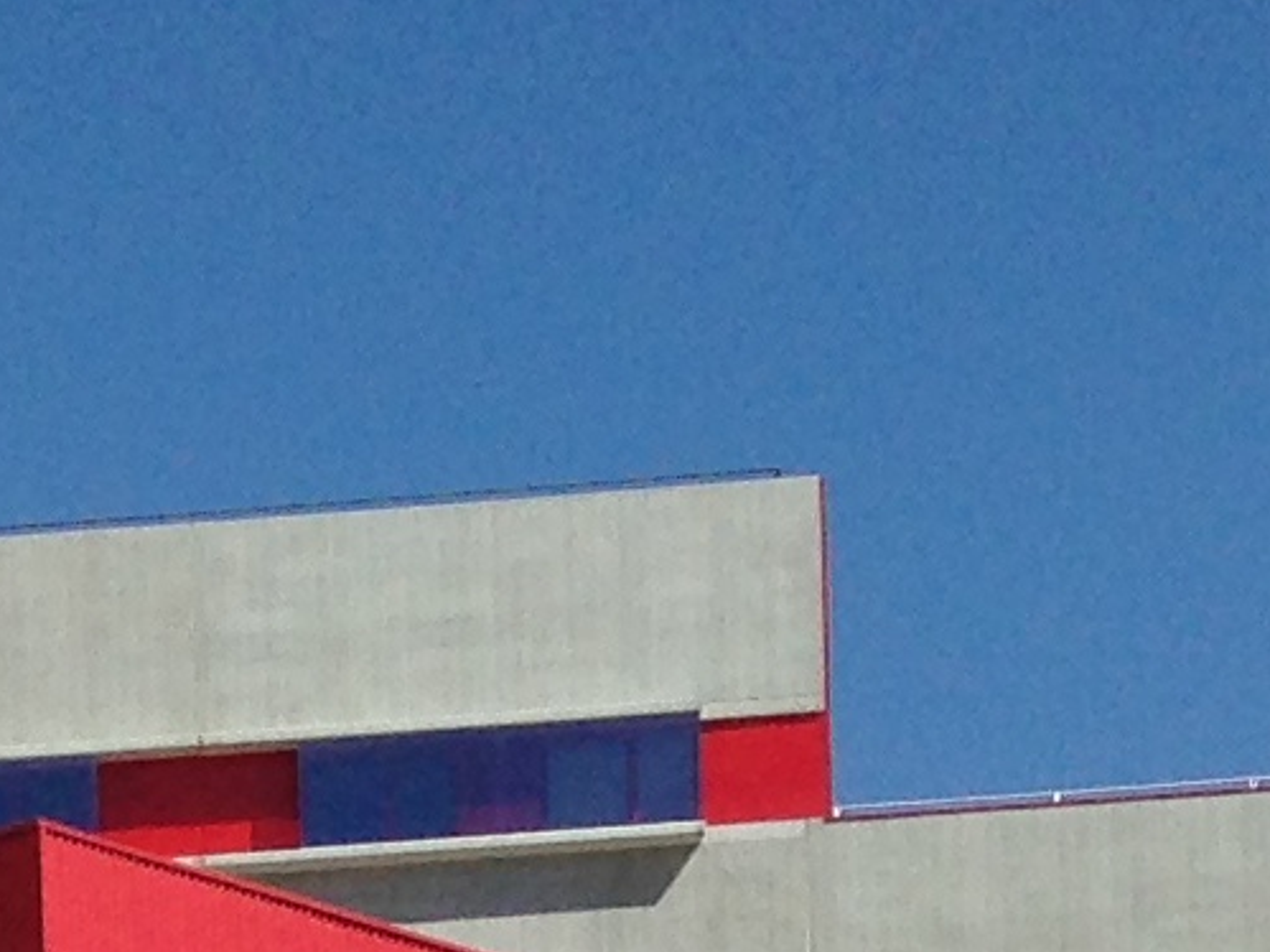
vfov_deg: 6.4
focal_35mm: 216
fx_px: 7923
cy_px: 2685
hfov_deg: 8.7
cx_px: -1173
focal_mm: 4.13
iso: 50
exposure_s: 1/2710
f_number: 2.4
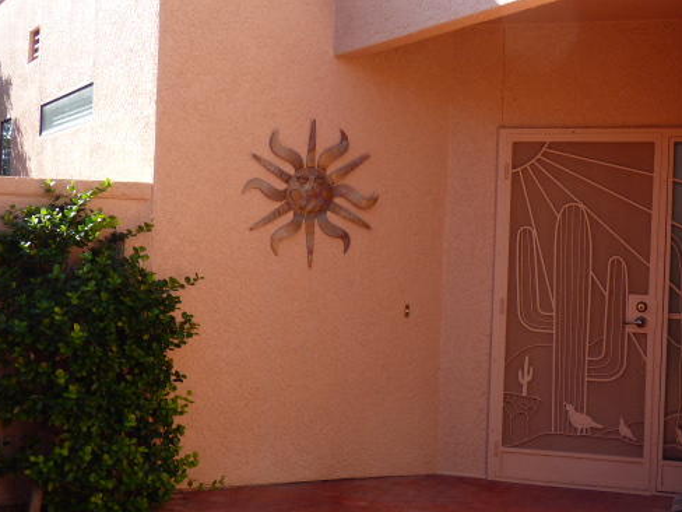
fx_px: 1162
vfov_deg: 24.8
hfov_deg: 32.7
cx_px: 340
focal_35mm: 59
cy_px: 256
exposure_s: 1/320
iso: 100
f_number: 3.7
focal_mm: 7.79
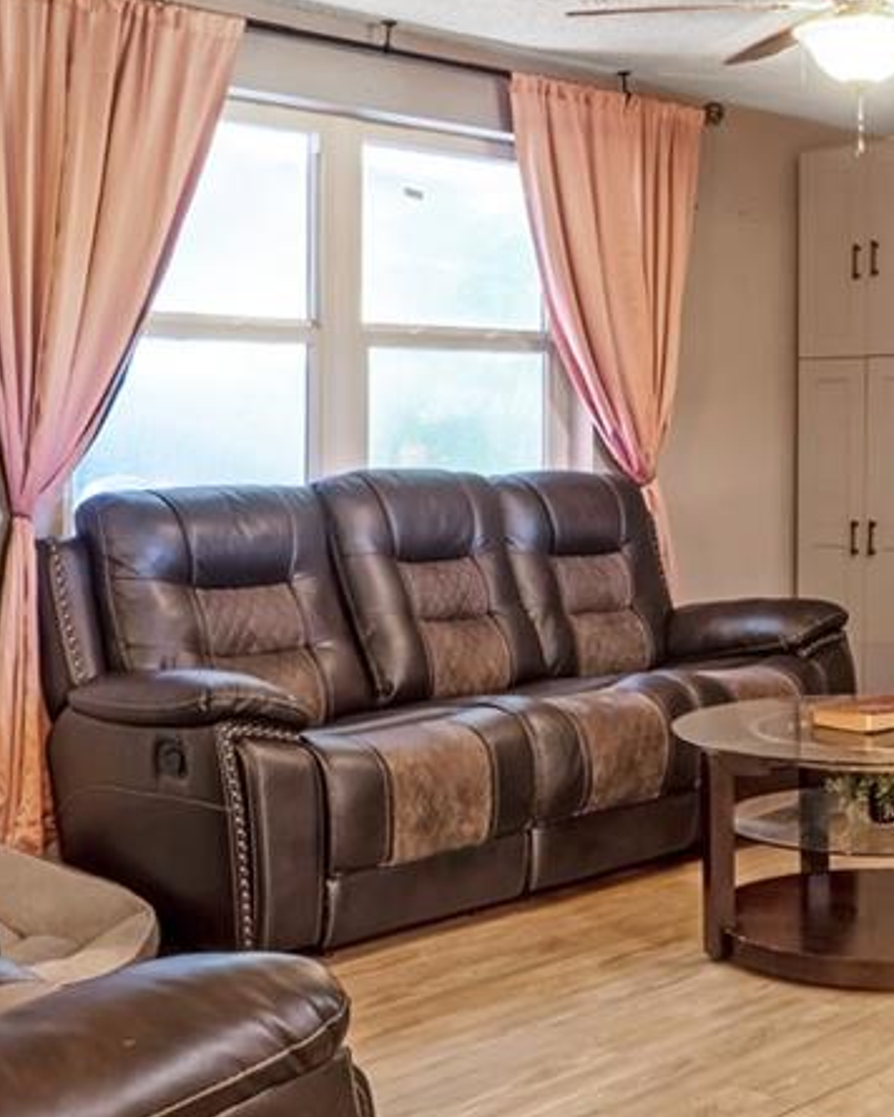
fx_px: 1842
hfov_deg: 26.8
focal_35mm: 56
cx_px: 698
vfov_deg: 33.6
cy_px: 427
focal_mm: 11
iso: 250
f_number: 9
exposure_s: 1/20
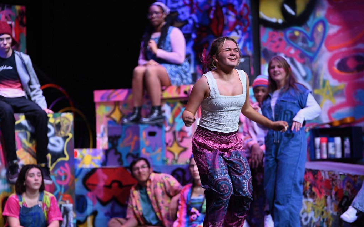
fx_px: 1826
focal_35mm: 184
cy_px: 115
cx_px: 182
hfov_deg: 11.4
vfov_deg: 7.1
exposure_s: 1/500
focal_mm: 180
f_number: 2.8
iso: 1600
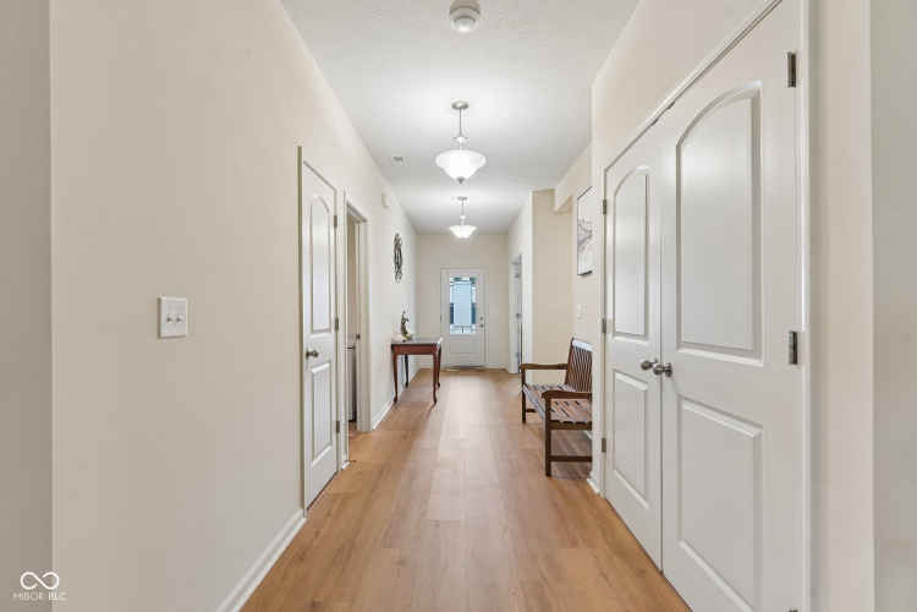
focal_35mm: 16
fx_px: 408
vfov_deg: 73.7
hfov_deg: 96.7
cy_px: 306
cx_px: 458
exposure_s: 1/13
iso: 400
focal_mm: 16
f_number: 8
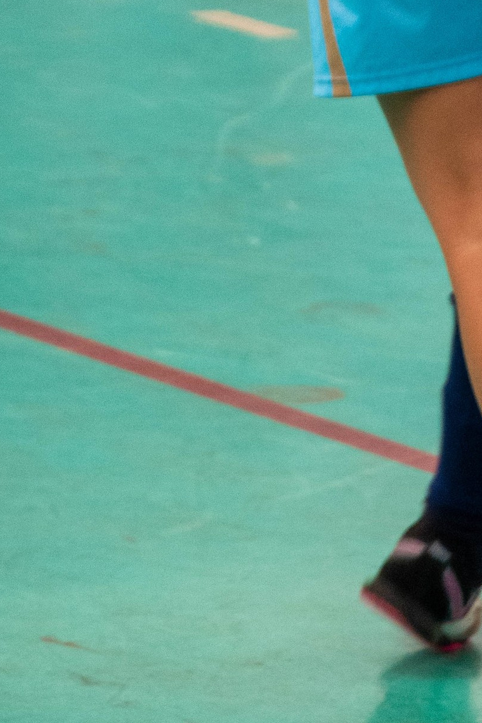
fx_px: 9132
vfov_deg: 4.5
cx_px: 641
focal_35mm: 455
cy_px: -228
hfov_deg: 3.0
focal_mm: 90
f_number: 5.6
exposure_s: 1/250
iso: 1600
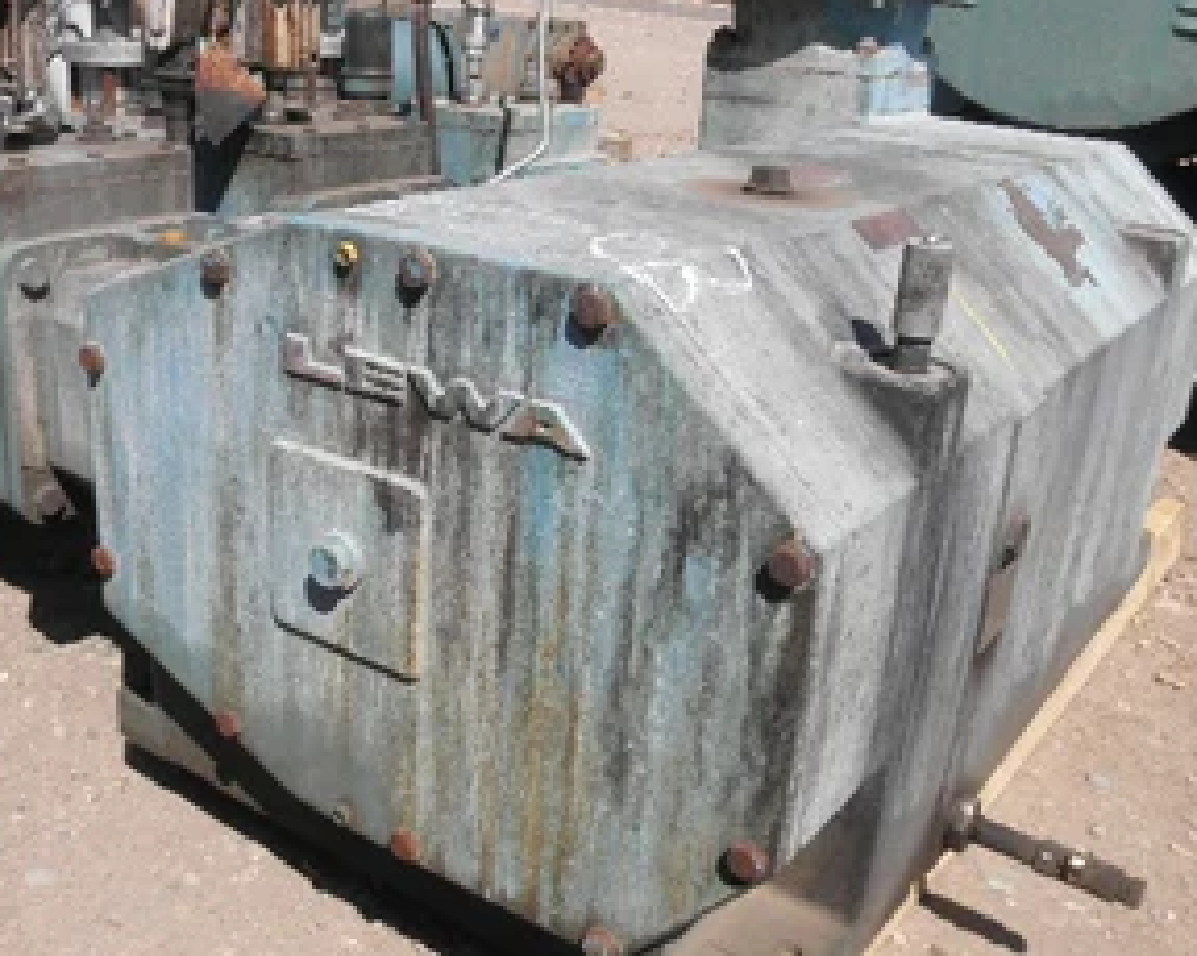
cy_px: 482
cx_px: 503
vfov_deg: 39.1
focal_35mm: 38
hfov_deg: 47.8
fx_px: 1345
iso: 64
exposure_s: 1/125
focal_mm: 5
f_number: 8.5
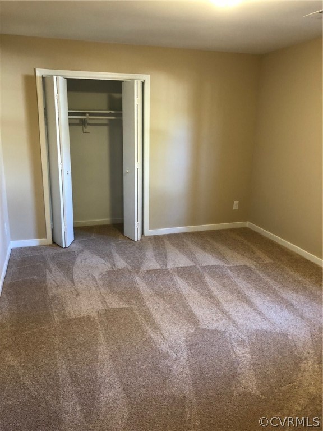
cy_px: 216
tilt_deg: -13.9
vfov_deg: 63.4
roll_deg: -0.1
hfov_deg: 49.7
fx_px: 348
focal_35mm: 28
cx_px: 162
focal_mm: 4
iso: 64
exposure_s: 1/15
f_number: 1.8
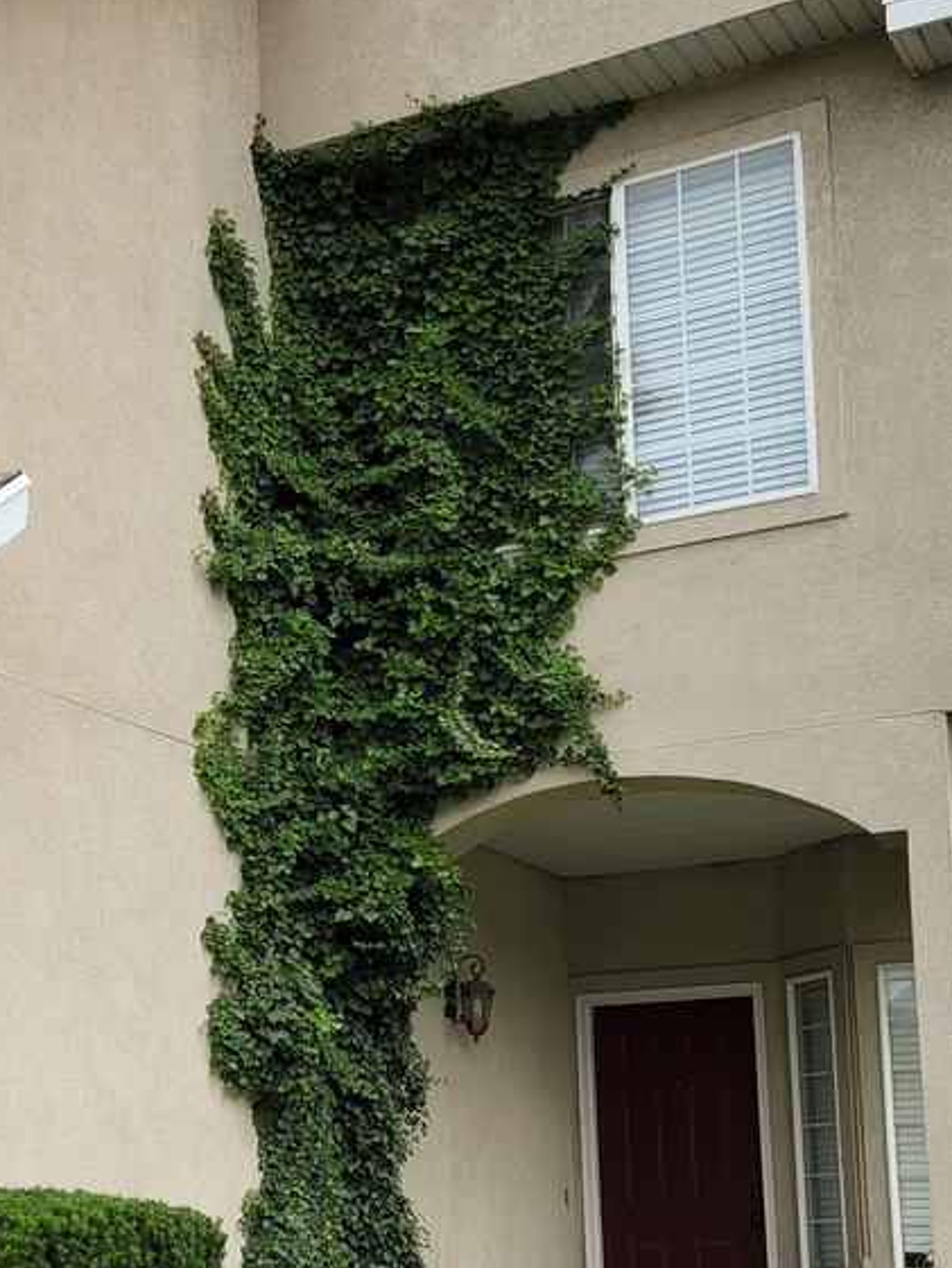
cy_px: 891
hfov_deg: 22.6
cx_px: 61
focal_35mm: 63
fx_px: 2309
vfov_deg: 30.4
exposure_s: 1/919
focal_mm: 5.4
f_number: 1.8
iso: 20
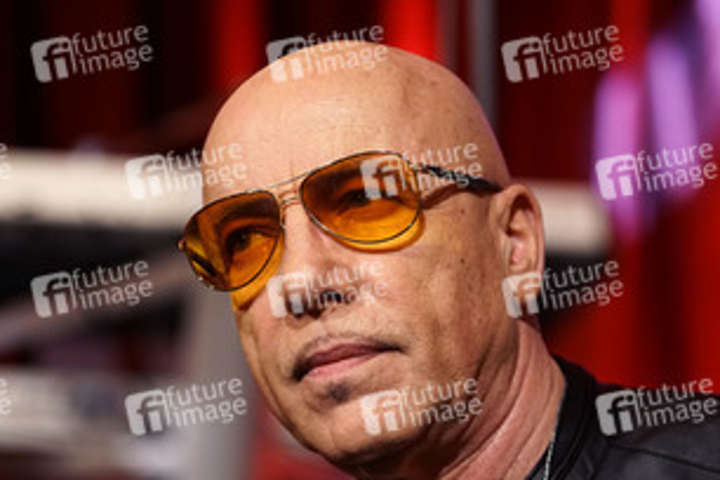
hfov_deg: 12.0
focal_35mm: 171
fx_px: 3420
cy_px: 348
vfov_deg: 8.0
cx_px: 359
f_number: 4
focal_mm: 116
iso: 1600
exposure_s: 1/80
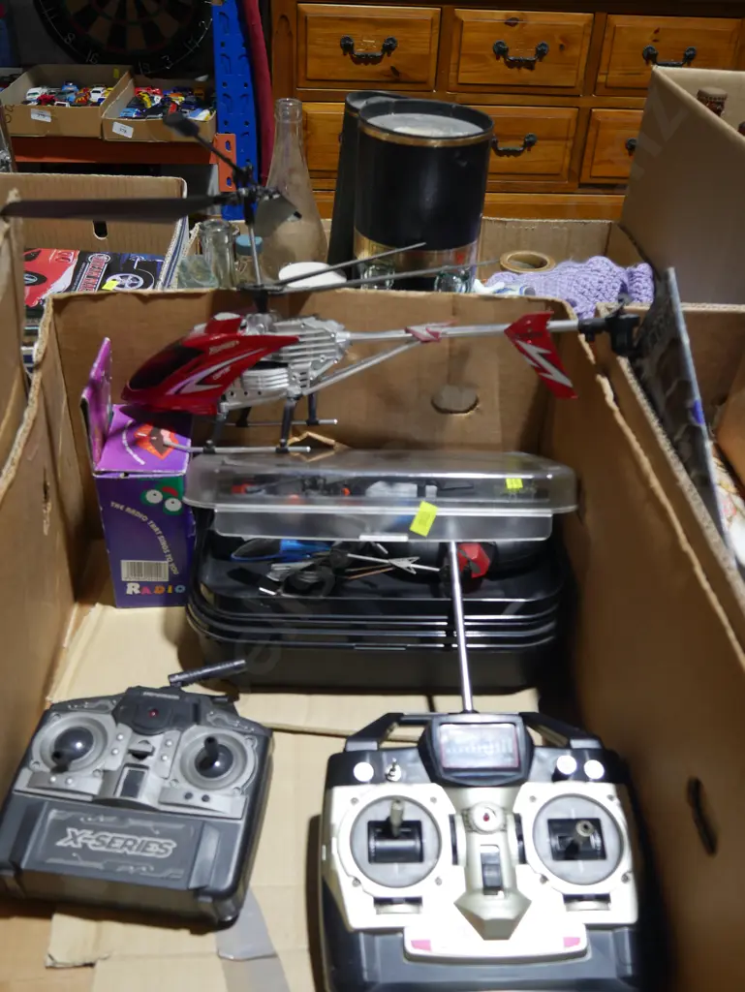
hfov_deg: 41.8
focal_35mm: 34
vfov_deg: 53.9
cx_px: 372
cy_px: 496
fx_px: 975
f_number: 4
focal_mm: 17
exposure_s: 1/60
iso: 320
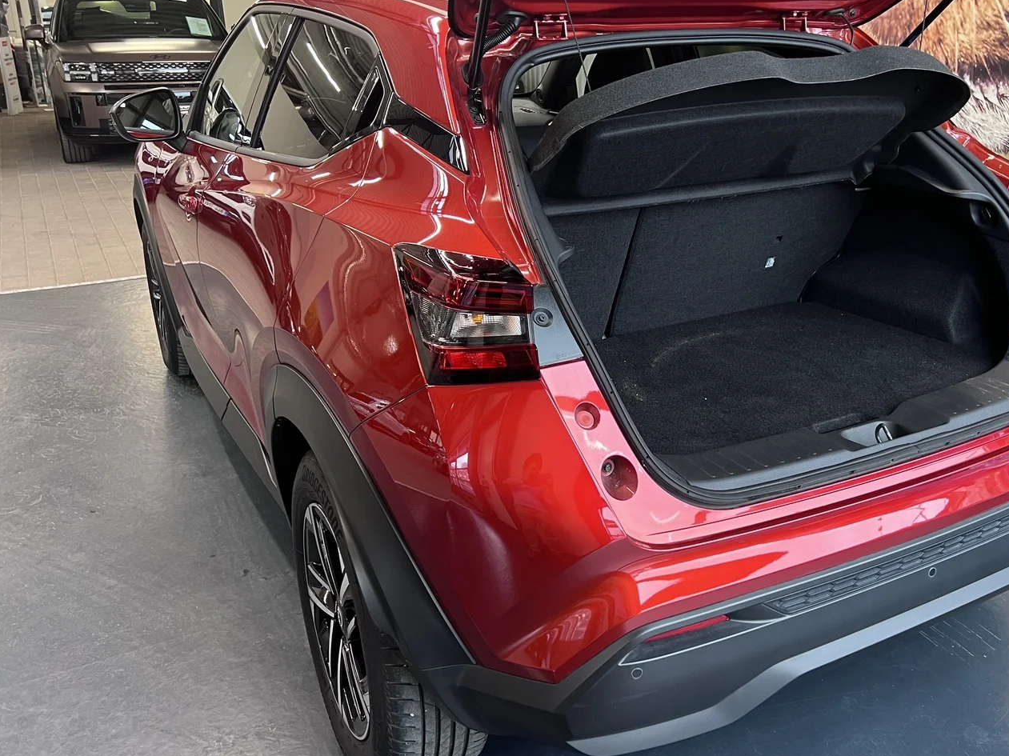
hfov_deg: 54.8
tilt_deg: -18.4
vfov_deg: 42.9
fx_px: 962
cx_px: 623
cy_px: 344
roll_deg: -0.1
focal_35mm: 33
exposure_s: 1/60
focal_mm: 5.7
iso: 160
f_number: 1.5
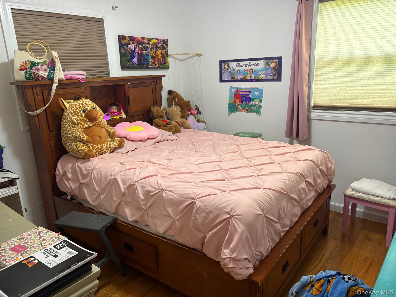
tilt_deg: -13.5
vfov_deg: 53.1
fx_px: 297
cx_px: 198
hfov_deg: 67.3
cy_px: 148
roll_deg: +3.3
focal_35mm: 26
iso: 250
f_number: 1.6
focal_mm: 5.96
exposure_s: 1/60
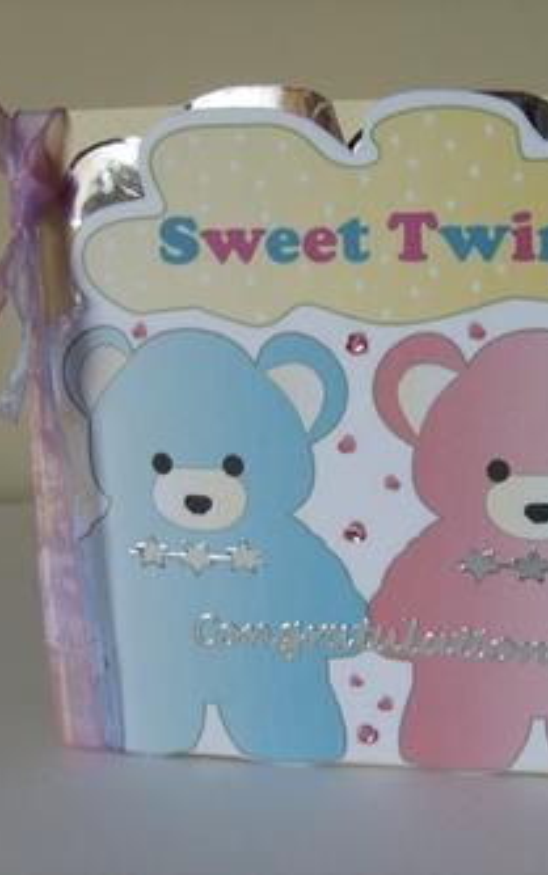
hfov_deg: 25.7
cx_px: 359
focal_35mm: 50
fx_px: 1194
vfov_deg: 40.3
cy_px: 435
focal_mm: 5.8
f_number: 2.8
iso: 100
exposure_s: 1/30
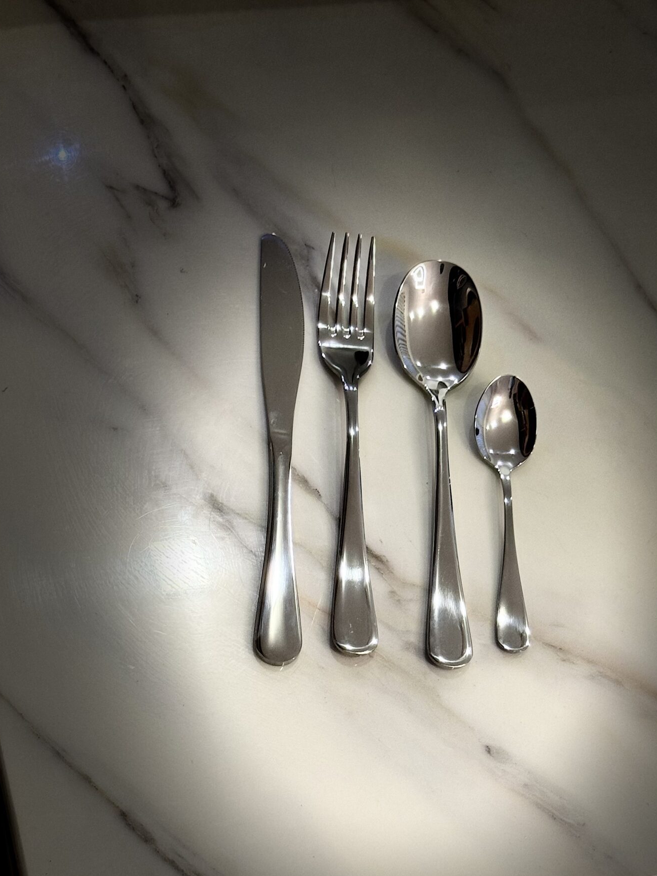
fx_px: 1771
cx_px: 400
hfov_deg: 21.0
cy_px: 551
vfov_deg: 27.7
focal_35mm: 70
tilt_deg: -60.3
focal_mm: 6.86
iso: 125
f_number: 1.78
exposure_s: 1/60
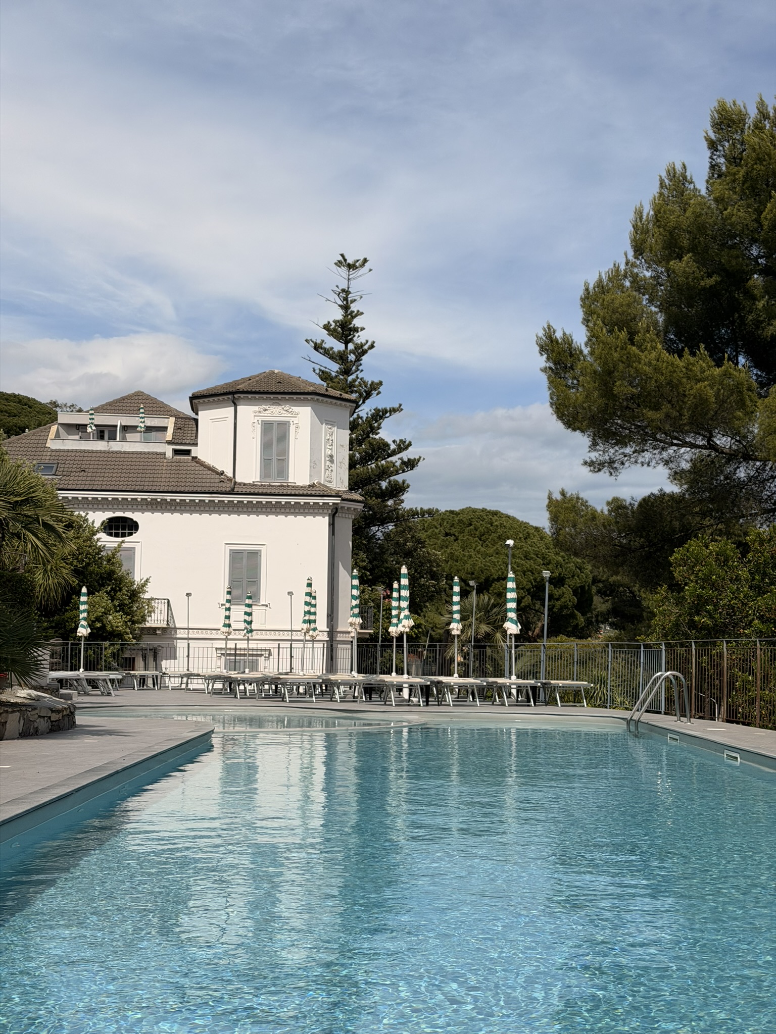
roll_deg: -1.1
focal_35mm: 48
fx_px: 1435
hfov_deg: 30.3
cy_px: 517
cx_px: 388
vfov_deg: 39.7
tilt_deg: +5.6
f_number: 1.78
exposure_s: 1/13333
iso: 80
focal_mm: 6.76
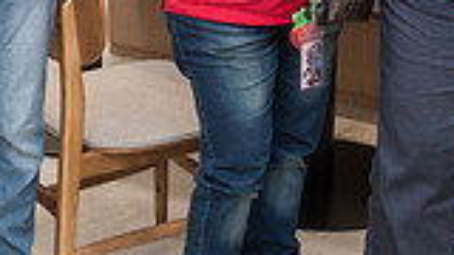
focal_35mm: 98
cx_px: 162
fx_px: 1180
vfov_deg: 11.9
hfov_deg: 21.7
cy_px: -95
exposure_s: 1/125
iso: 400
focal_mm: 12
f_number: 2.8
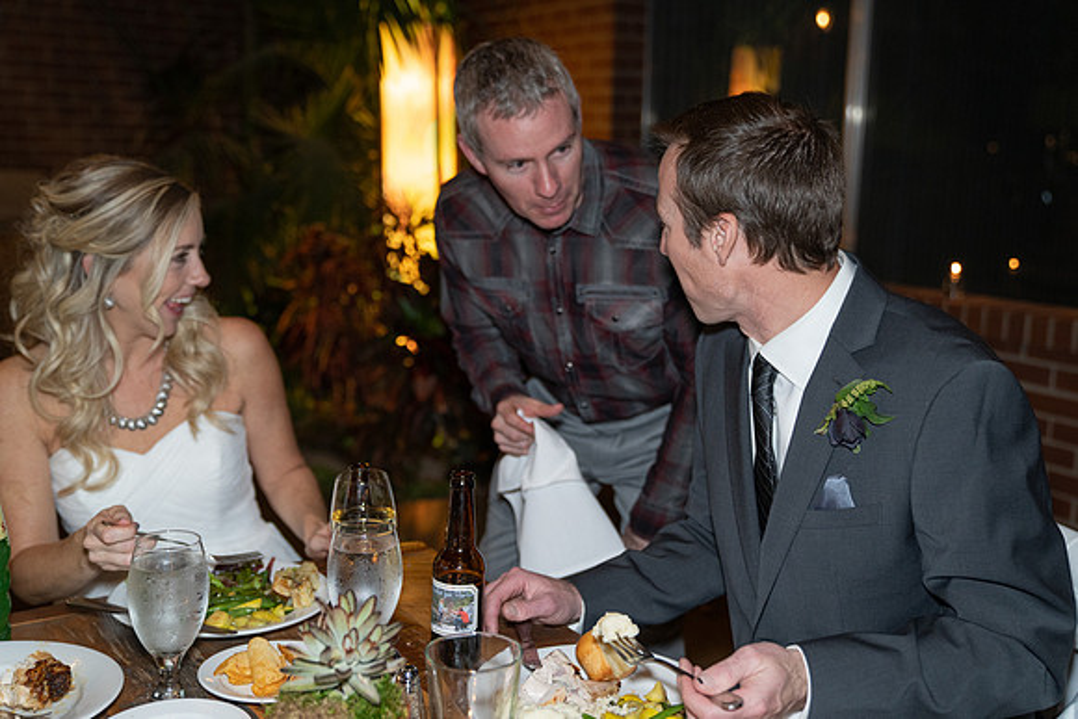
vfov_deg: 33.4
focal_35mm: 40
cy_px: 360
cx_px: 539
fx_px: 1198
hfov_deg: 48.4
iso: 2000
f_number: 2.8
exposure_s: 1/125
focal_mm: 40
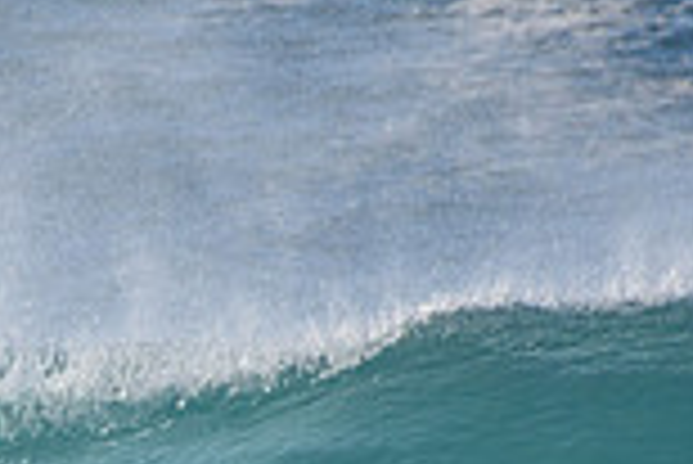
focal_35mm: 2830
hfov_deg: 0.7
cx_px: -68
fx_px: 54528
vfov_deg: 0.5
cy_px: 705
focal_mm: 500
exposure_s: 1/2000
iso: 360
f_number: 5.6
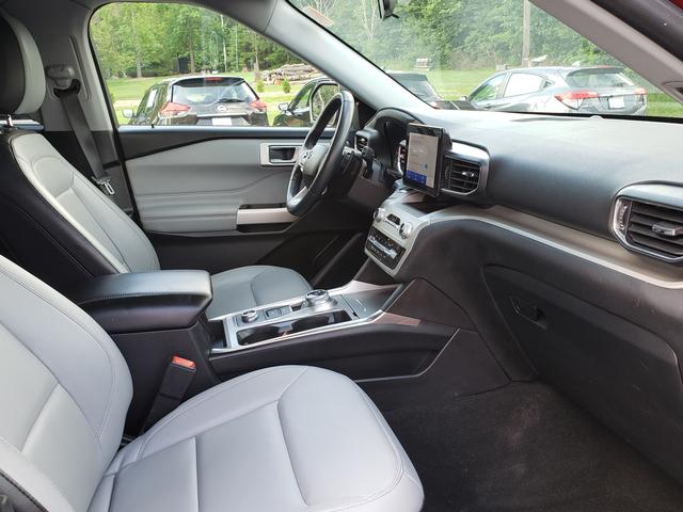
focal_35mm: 26
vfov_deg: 53.1
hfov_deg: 67.3
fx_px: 513
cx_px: 342
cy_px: 256
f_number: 2.4
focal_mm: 4.3
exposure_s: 1/67
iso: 50
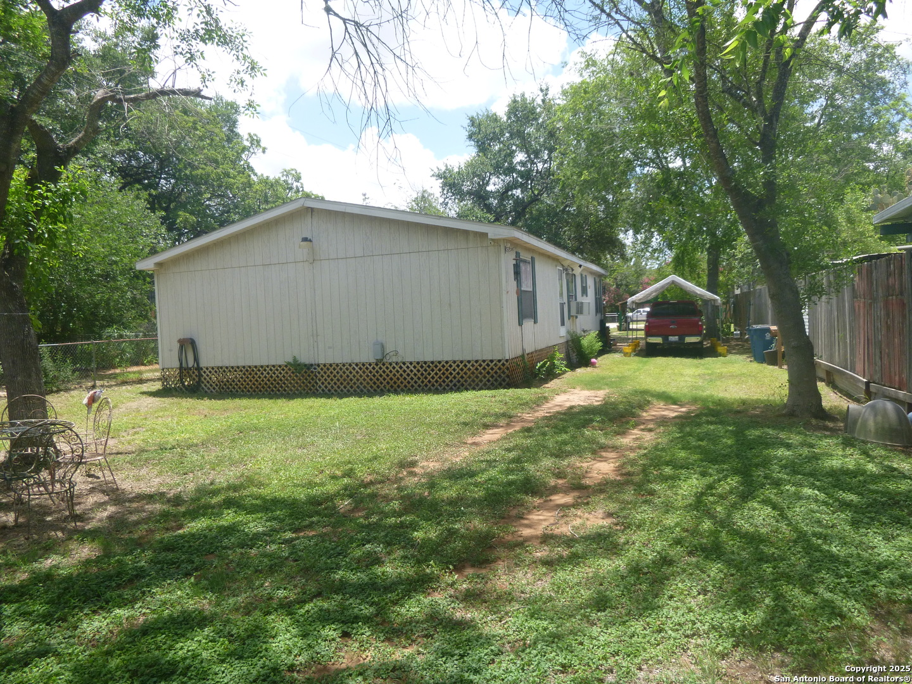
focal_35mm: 25
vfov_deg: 54.9
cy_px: 342
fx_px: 659
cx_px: 456
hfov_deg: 69.4
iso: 100
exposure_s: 1/250
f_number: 3.9
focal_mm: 4.5
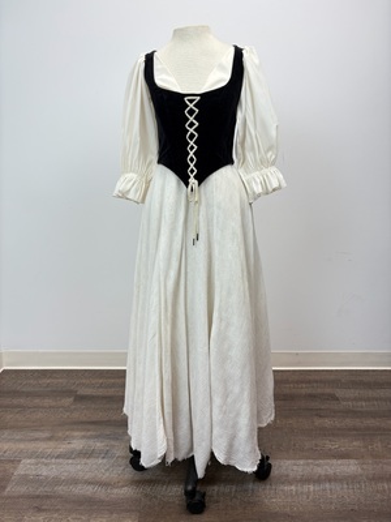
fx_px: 392
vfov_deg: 67.3
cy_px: 261
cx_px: 196
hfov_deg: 53.1
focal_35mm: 26
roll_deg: +0.2
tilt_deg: -12.9
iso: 40
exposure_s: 1/121
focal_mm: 5.96
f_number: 1.6
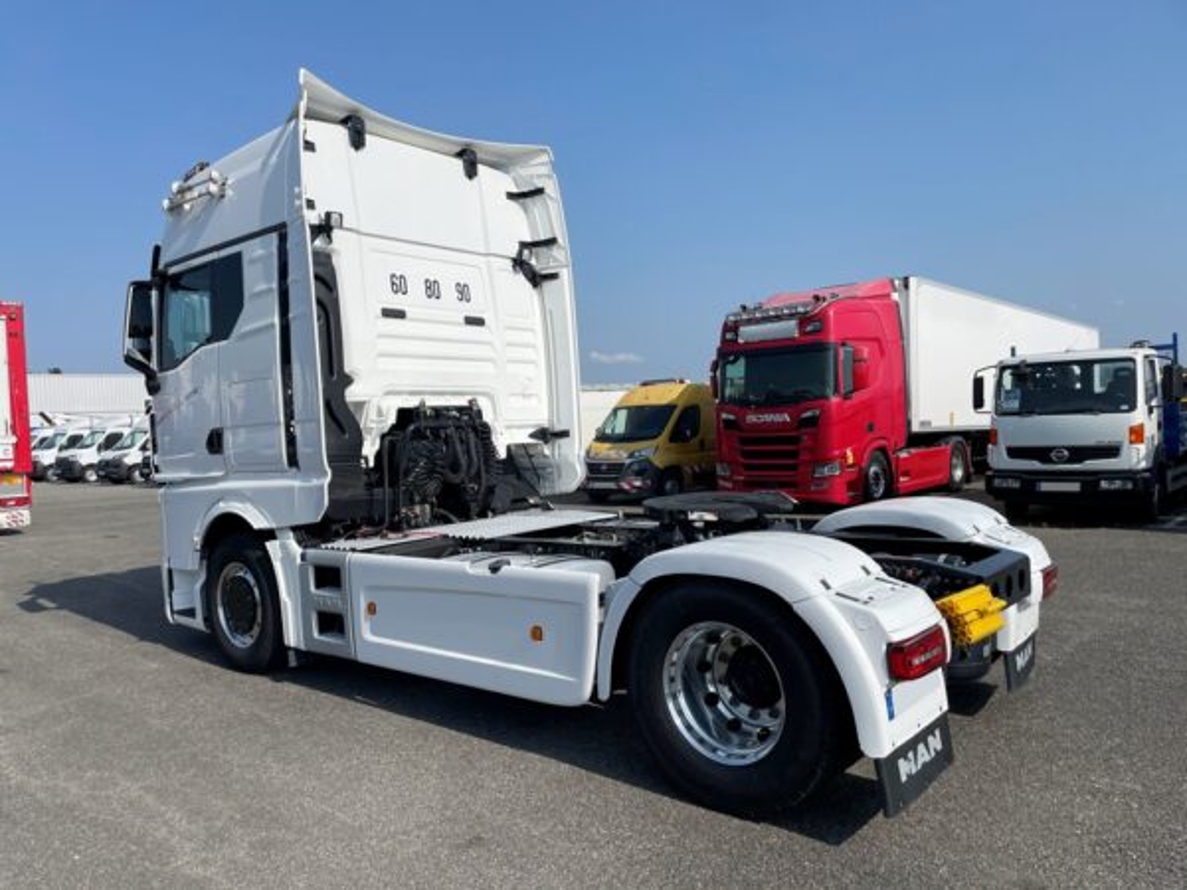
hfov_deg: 67.3
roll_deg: +2.8
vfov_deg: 53.1
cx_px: 594
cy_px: 445
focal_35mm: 26
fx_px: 892
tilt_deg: -0.5
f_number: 1.6
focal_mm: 4.2
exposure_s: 1/6135
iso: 32
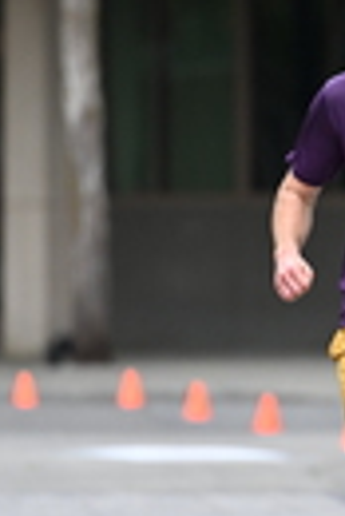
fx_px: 12128
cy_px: 191
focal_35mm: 846
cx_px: 458
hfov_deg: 1.6
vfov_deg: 2.4
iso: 640
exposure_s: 1/2000
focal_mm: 200
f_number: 2.8
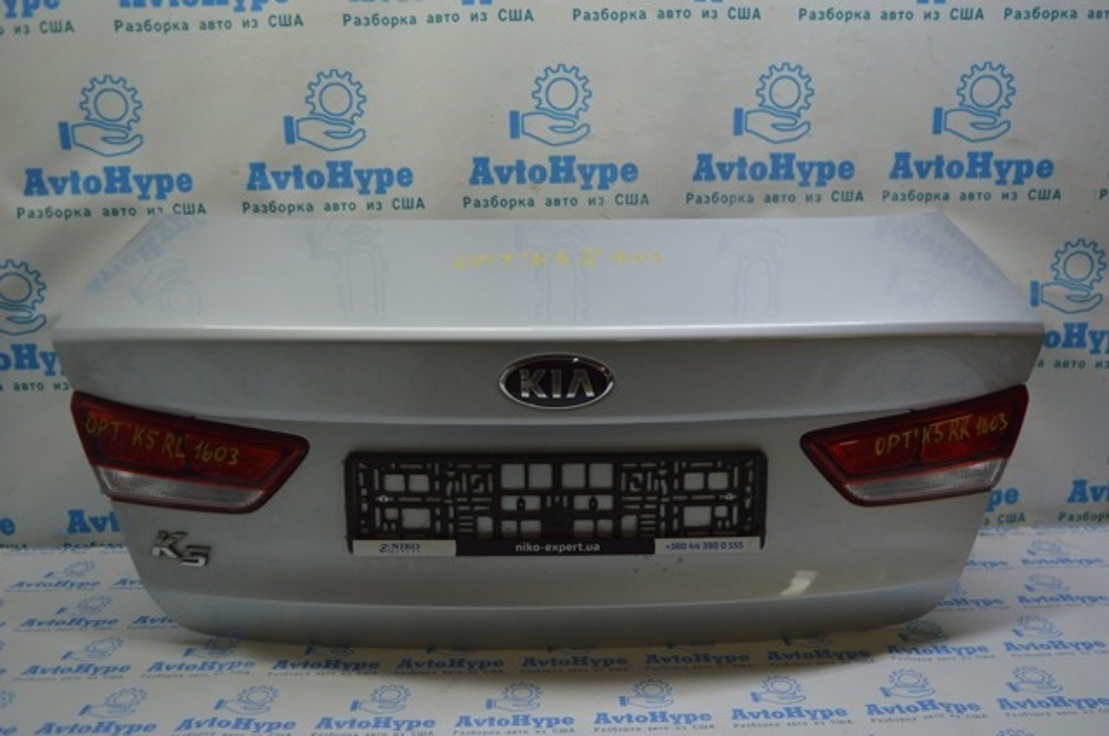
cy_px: 368
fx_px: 923
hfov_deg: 62.0
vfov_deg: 43.5
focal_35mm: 30
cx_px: 554
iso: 400
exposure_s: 1/160
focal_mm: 20
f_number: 3.8
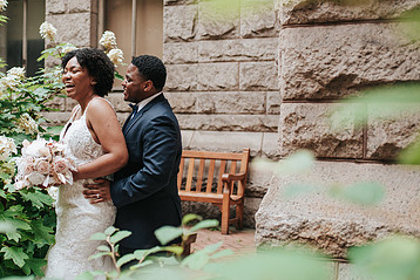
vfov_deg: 23.8
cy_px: 119
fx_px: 665
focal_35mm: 57
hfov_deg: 34.3
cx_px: 106
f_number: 2.5
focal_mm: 35
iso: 720
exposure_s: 1/640
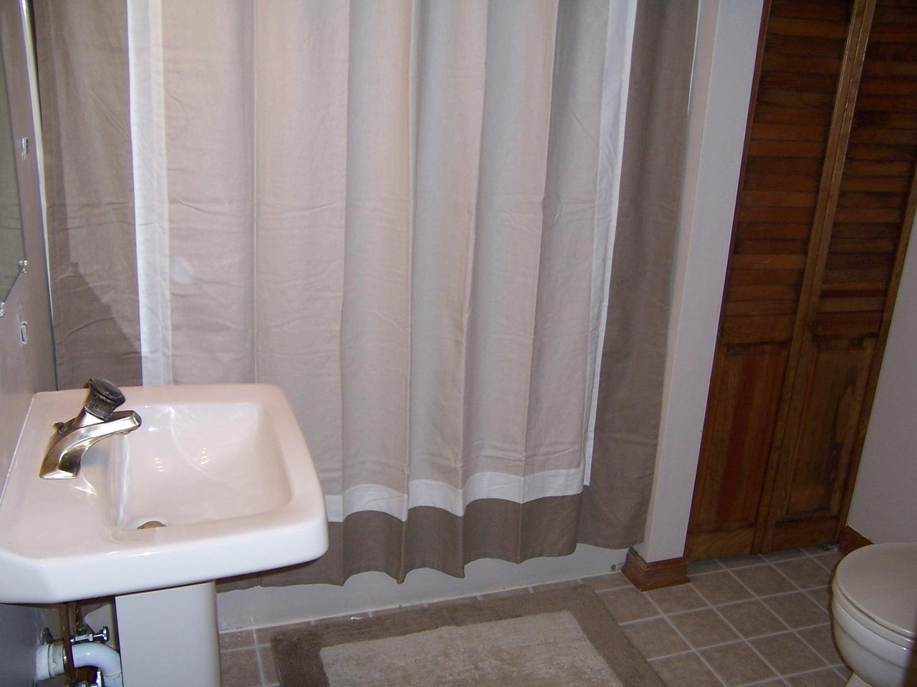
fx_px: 874
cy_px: 344
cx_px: 458
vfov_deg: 42.9
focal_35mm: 33
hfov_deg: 55.4
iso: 80
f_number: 2.8
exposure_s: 1/60
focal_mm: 5.5
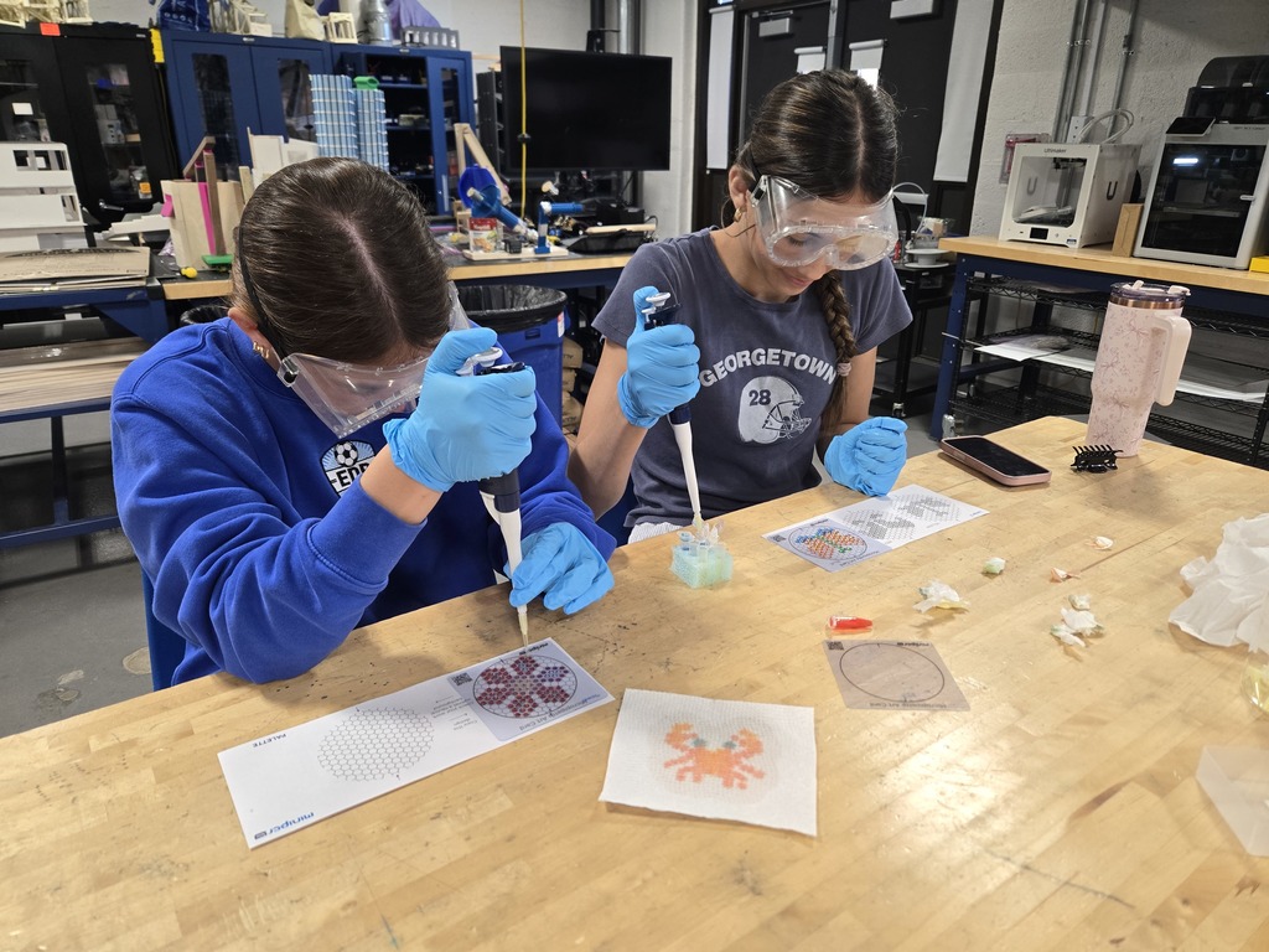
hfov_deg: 73.9
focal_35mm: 23
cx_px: 634
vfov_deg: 58.9
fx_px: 843
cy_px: 476
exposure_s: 1/120
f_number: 1.8
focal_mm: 5.4
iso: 160
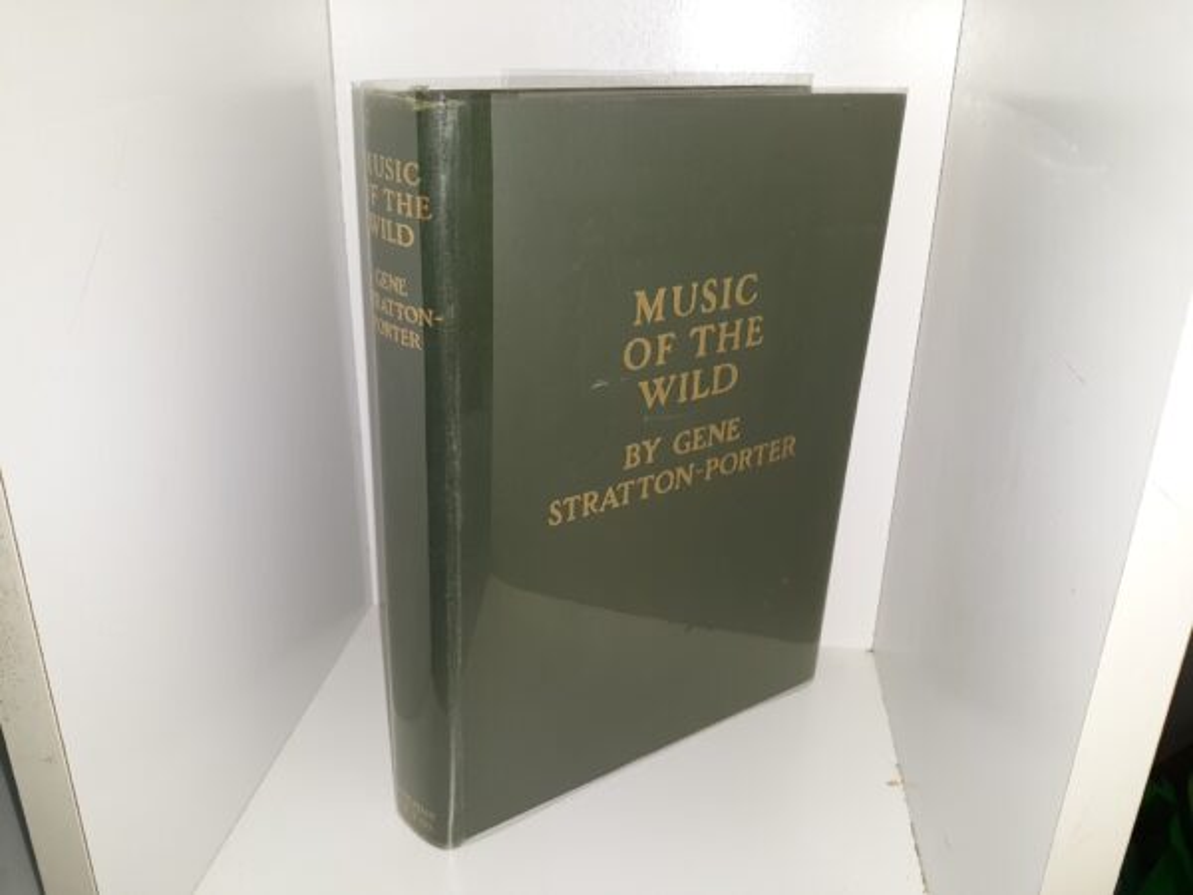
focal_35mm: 28
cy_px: 448
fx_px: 965
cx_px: 596
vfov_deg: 49.7
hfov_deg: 63.4
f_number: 1.7
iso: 64
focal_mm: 3.7
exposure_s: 1/120
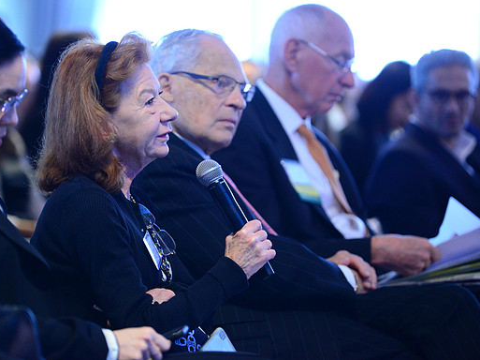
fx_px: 2563
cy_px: 180
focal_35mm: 185
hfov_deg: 10.7
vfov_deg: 8.0
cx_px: 212
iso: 4000
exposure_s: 1/125
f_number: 2.8
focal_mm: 170
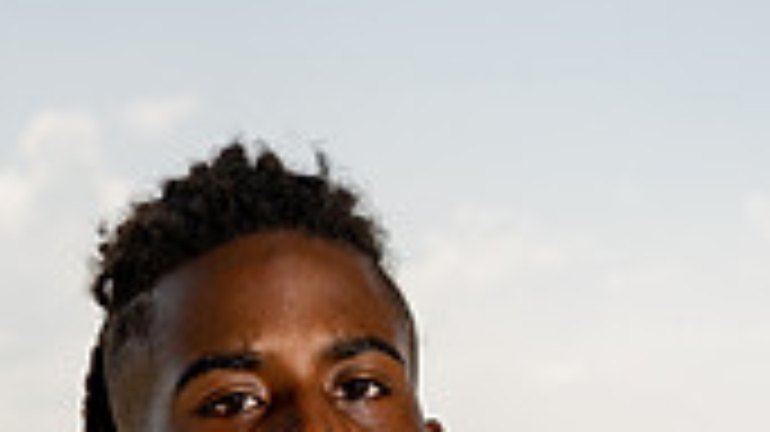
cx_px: 297
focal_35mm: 179
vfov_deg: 6.5
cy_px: 963
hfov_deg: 12.0
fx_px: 3653
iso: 100
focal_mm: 65
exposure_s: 1/250
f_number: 7.1
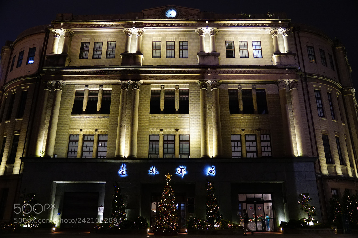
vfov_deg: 43.6
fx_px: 298
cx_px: 179
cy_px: 119
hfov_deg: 61.9
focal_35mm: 30
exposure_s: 1/40
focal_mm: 20
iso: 1000
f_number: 2.8
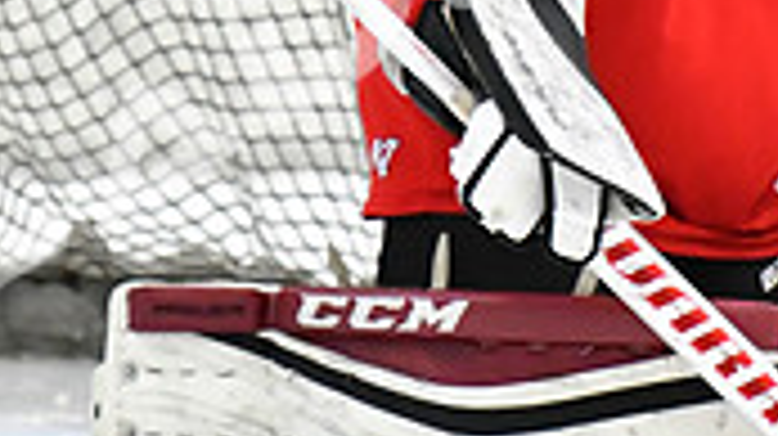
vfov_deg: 1.2
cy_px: -101
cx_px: 499
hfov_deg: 2.2
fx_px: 20614
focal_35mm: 1000
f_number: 2.8
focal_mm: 190
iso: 5000
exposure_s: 1/1250
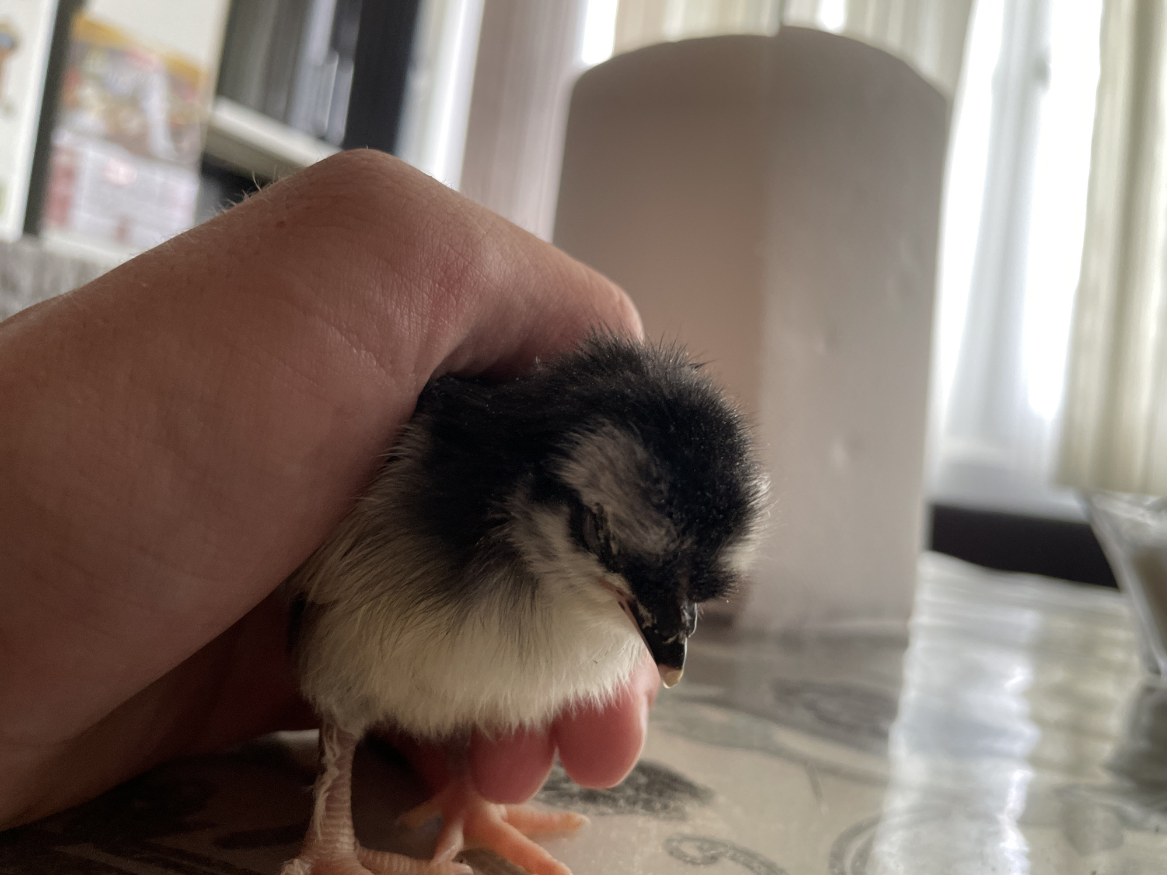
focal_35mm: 26
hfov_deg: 67.3
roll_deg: -8.7
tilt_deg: -1.1
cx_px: 584
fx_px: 877
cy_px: 438
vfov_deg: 53.1
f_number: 1.6
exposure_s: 1/62
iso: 125
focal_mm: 4.2
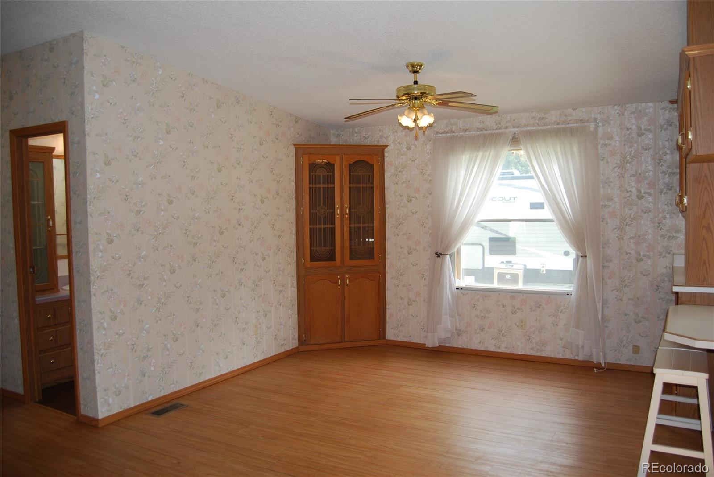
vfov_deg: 48.0
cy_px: 238
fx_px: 536
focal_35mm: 27
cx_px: 357
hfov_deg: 67.3
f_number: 3.5
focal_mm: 18
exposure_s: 1/125
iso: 200
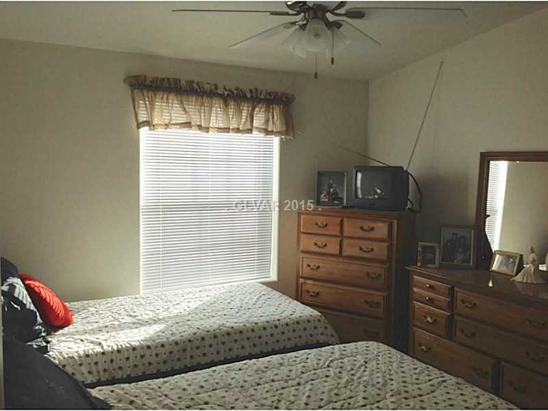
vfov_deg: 40.7
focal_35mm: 35
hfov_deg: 52.6
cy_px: 206
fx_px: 554
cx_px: 274
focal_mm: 4.28
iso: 50
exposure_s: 1/152
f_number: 2.4
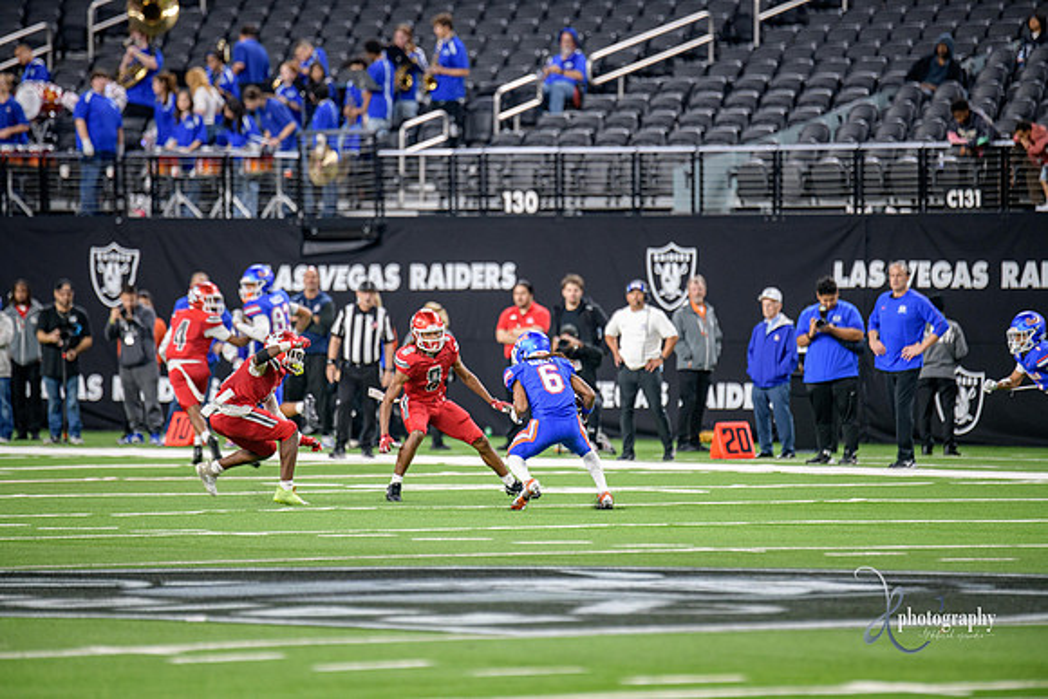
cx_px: 524
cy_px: 350
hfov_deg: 6.9
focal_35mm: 300
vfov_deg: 4.6
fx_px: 8735
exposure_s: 1/400
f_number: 2.8
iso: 1000
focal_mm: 300
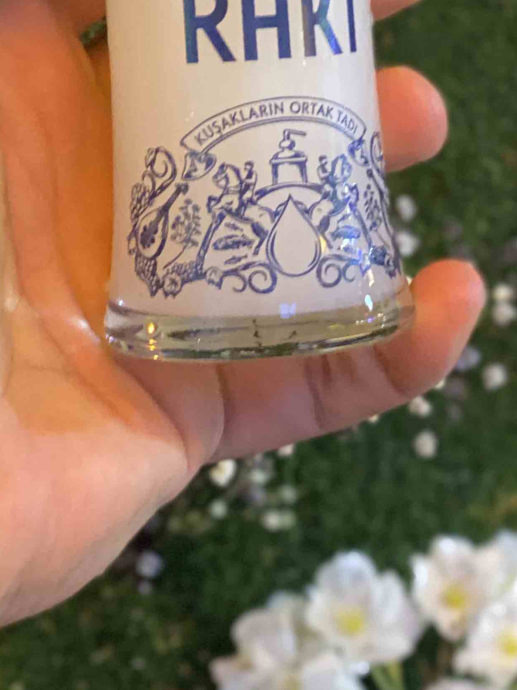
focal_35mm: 127
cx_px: 281
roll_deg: +3.1
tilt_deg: -10.4
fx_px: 2529
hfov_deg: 11.7
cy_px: -48
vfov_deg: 15.2
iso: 500
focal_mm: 6
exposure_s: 1/20
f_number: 2
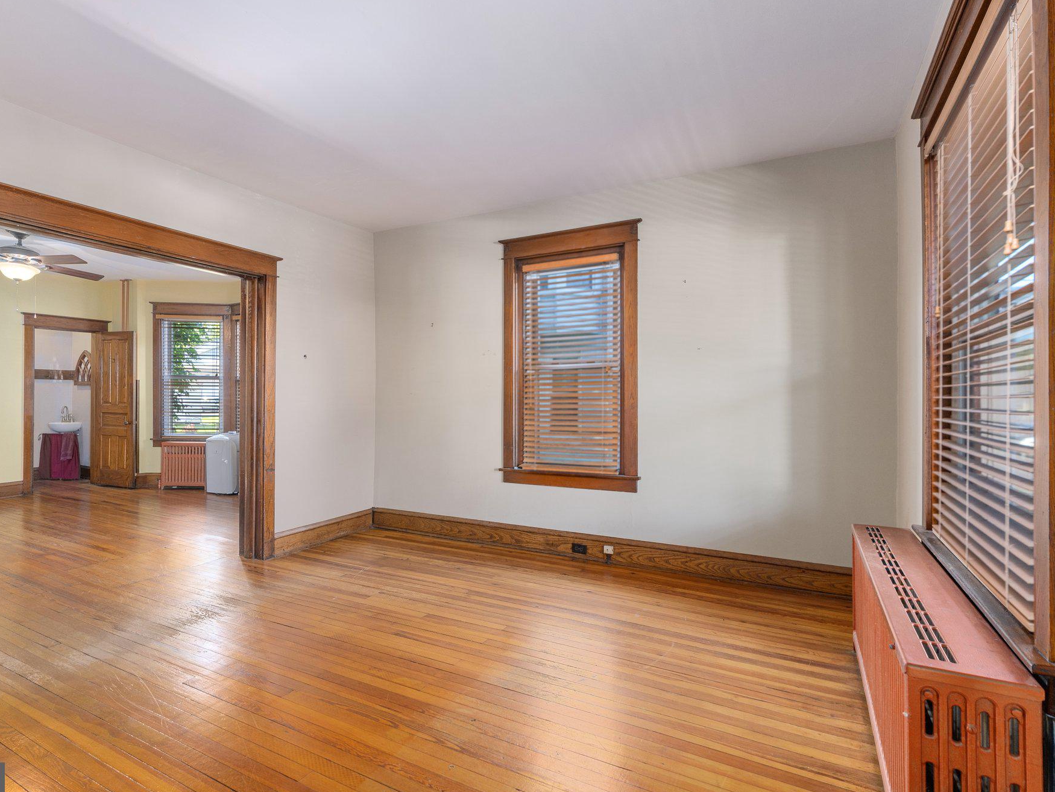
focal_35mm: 18
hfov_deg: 87.6
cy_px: 395
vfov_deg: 71.6
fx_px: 549
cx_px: 488
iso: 320
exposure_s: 1/10
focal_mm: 16
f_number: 7.1
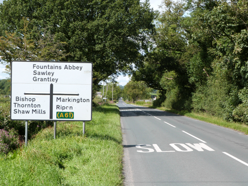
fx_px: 451
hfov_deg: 30.7
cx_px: 124
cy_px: 93
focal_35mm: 63
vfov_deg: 23.3
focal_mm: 11.3
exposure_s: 1/250
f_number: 5
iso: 100
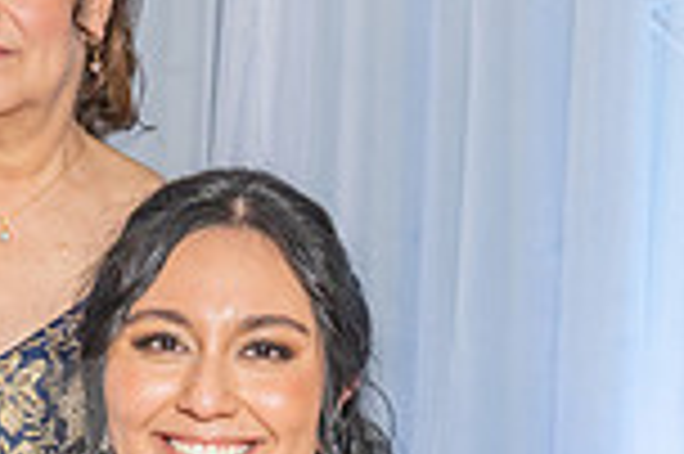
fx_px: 4460
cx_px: -135
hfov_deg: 8.7
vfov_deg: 5.8
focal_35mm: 235
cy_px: 632
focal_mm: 51
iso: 800
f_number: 5.6
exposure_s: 1/160
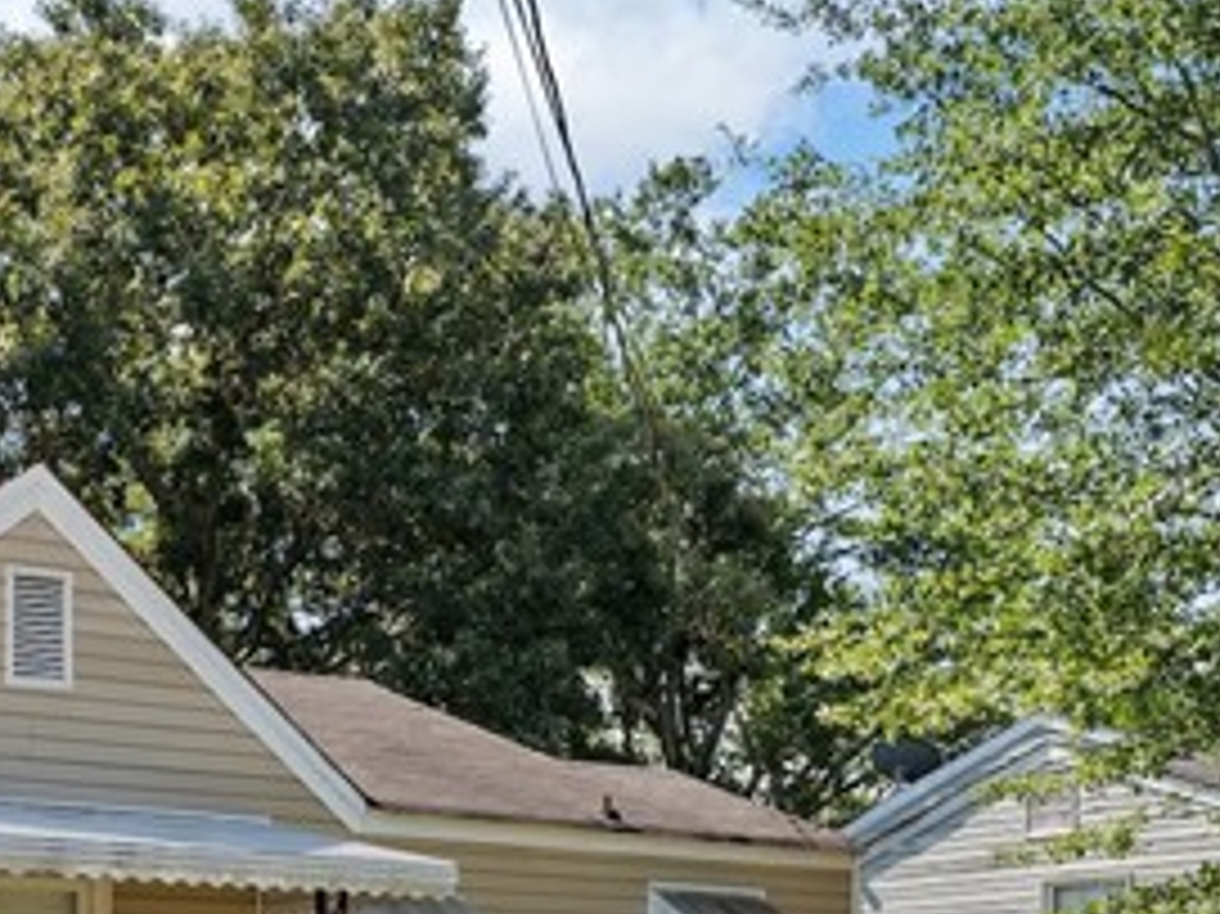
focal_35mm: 54
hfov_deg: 31.4
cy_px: 1051
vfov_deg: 24.8
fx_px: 1902
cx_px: -140
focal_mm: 14
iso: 400
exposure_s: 1/1000
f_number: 5.6
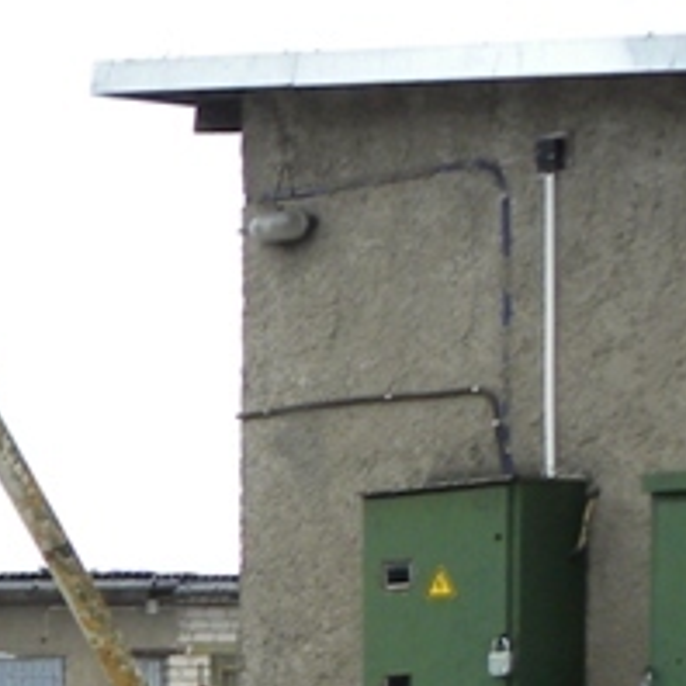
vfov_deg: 11.0
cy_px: 1109
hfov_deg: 10.0
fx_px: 3386
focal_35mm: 151
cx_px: -991
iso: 69
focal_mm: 5.9
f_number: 2.8
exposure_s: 1/59.8
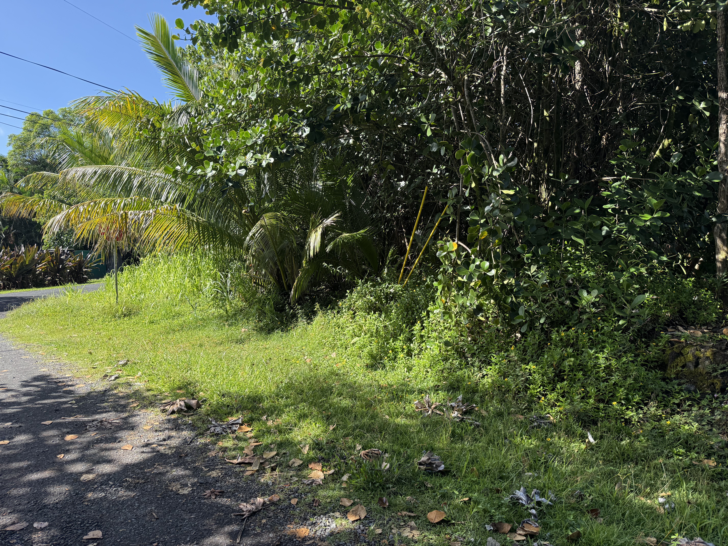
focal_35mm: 24
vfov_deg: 56.8
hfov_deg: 71.6
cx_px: 364
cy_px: 273
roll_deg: +0.2
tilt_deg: -3.9
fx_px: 505
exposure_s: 1/1337
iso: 100
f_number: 1.78
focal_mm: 6.76
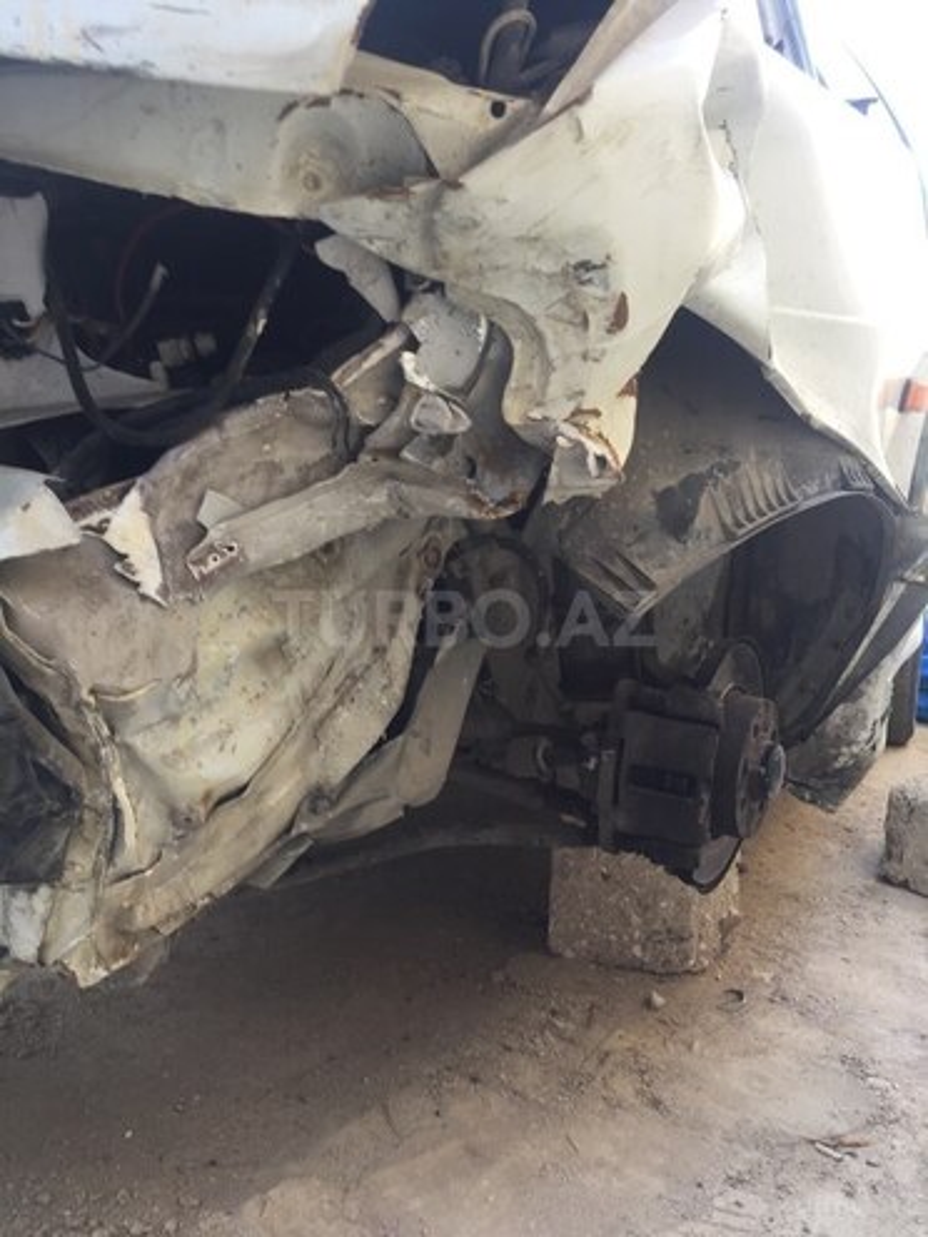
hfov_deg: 48.2
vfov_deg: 61.7
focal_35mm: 29
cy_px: 618
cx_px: 464
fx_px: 1037
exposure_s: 1/50
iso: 40
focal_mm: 4.15
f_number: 2.2
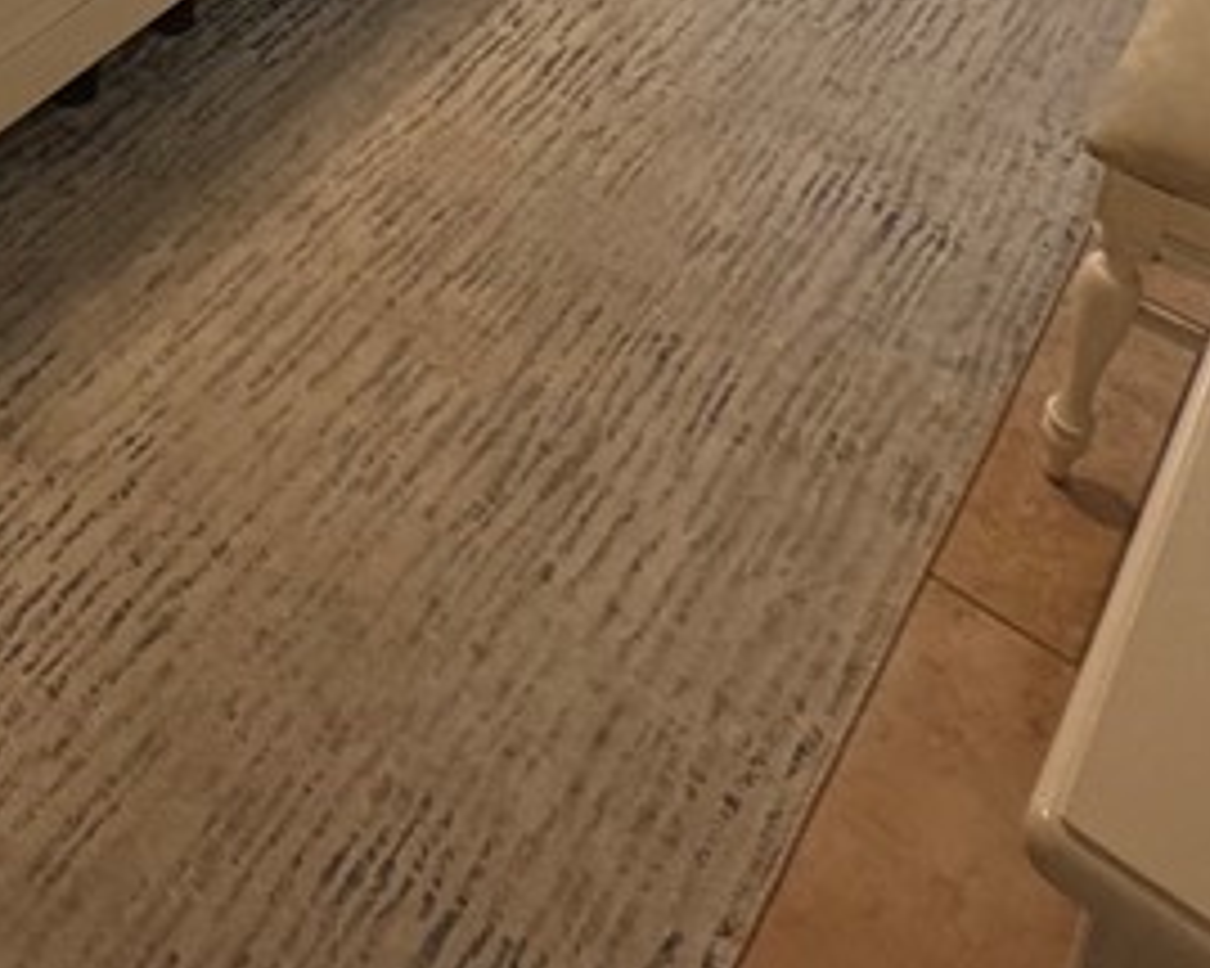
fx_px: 1862
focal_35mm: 52
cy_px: -653
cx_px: 166
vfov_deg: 21.7
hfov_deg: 34.4
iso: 320
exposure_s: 1/120
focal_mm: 2.22
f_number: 2.2
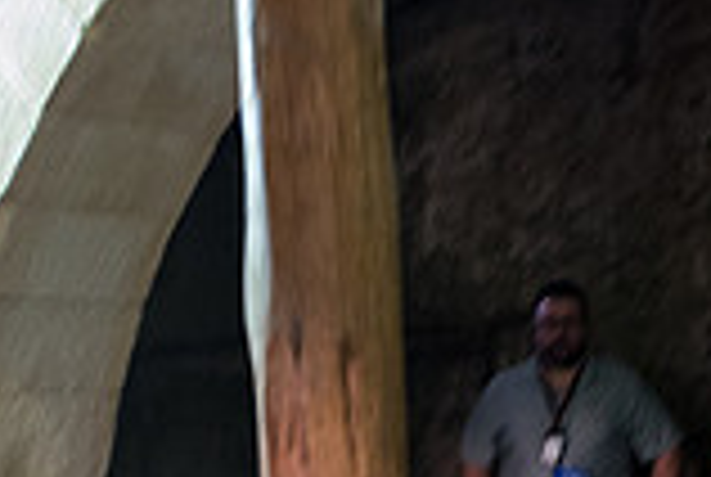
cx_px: 356
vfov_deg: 14.5
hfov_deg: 23.1
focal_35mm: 88
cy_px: 718
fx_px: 1741
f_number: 2.8
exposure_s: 1/8
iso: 3200
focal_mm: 24
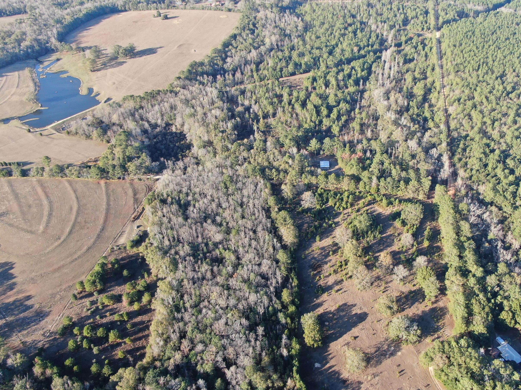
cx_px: 297
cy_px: 203
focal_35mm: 30
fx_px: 452
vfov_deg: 46.8
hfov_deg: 59.7
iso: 100
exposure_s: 1/240
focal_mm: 4.39
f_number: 2.8
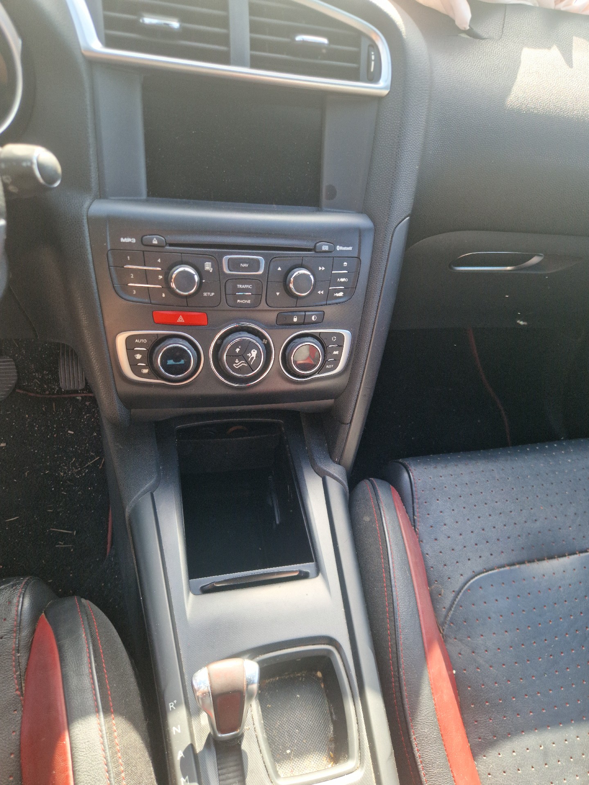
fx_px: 522
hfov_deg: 58.9
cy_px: 392
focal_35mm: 23
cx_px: 294
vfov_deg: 73.9
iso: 50
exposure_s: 1/100
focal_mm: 5.4
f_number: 1.8
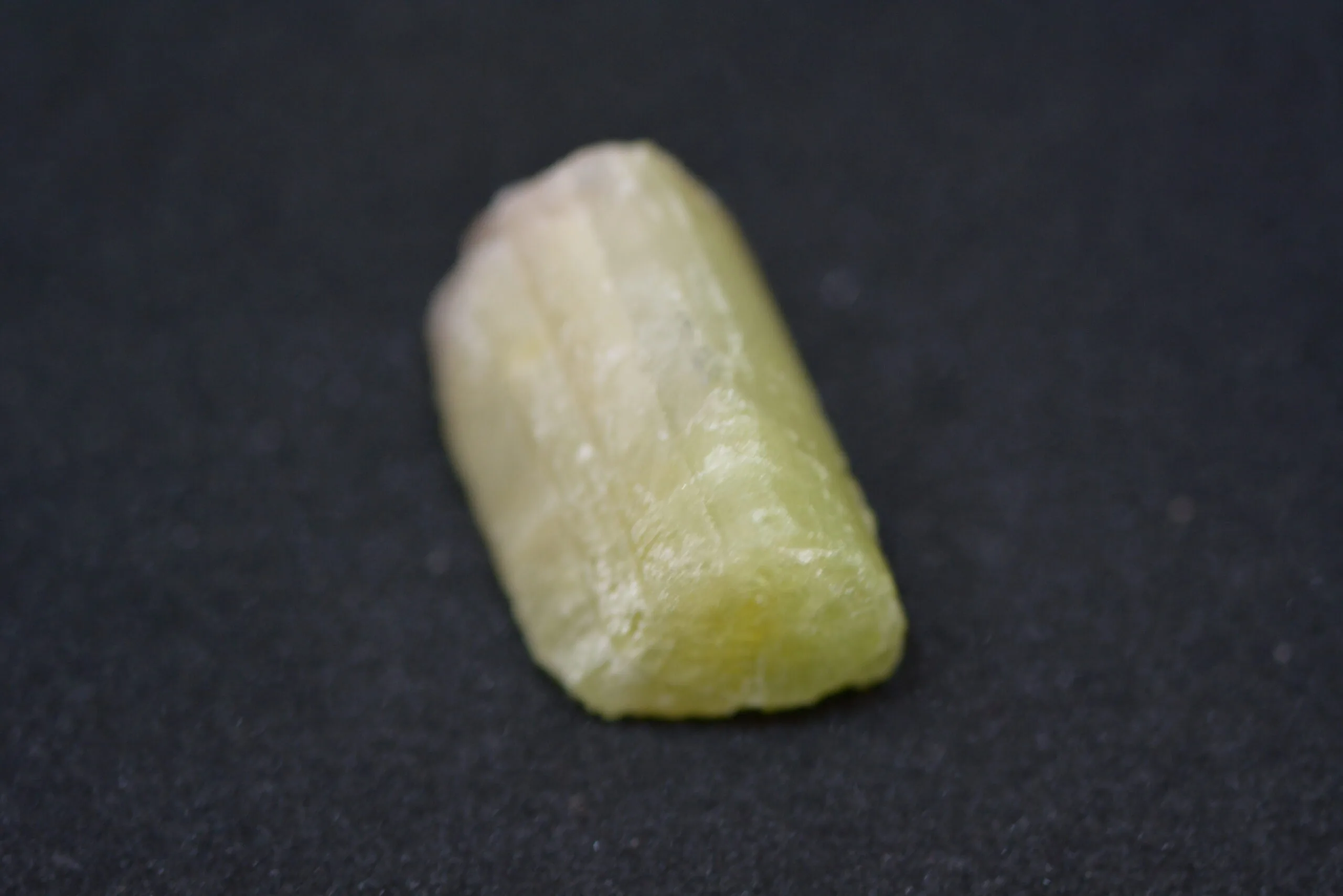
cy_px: 448
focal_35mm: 158
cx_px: 672
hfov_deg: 13.0
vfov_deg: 8.7
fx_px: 5877
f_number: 3.8
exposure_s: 1/60
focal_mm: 105
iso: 800
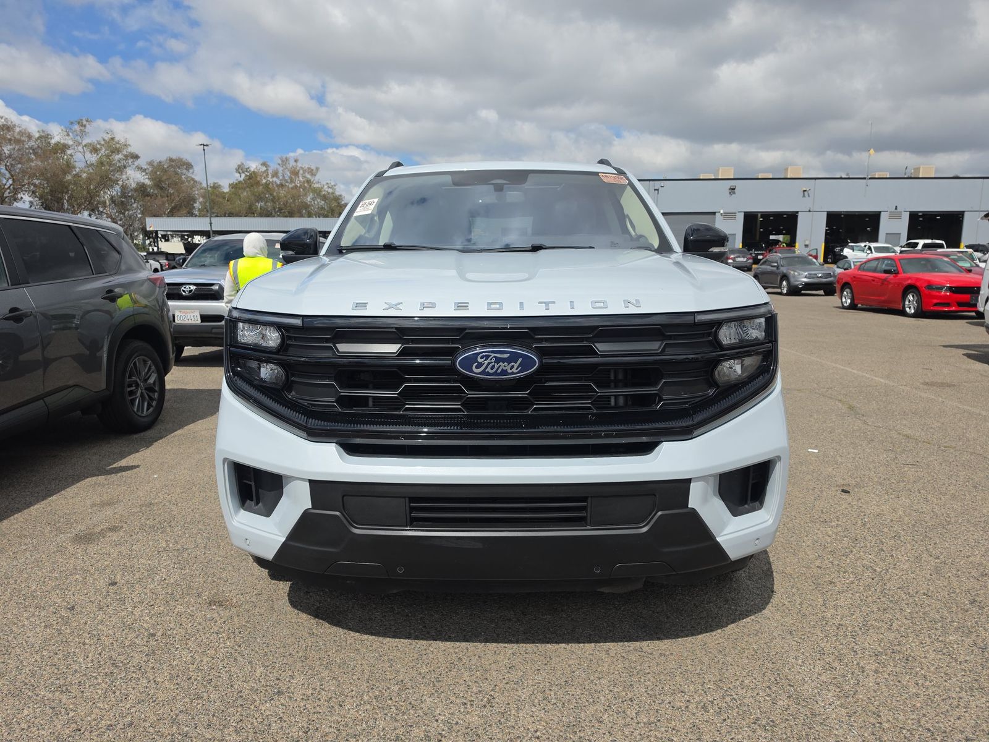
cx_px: 494
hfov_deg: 73.9
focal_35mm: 23
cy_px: 371
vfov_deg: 58.9
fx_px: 657
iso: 52
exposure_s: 1/7940
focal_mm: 6.5
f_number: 1.4
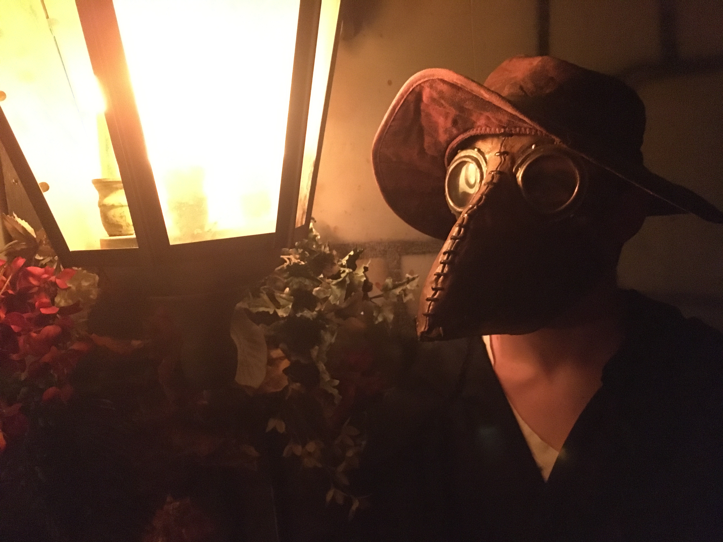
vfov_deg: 48.2
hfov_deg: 61.7
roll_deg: +6.9
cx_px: 362
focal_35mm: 29
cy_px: 271
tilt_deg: -3.9
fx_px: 606
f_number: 2.2
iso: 1600
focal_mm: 4.15
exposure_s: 1/15
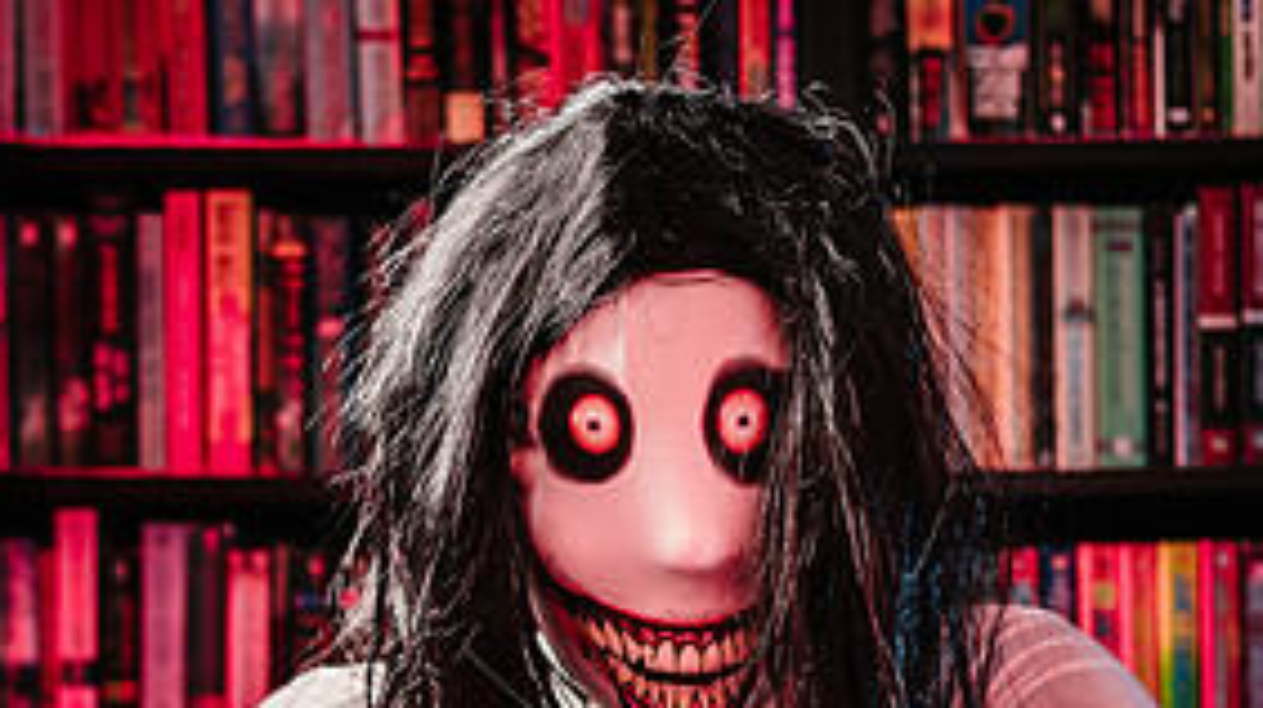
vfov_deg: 16.8
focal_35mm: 69
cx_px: 699
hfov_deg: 30.6
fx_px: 2309
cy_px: 804
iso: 64
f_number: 2.8
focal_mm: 32
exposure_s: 1/200
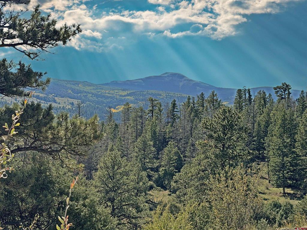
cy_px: 115
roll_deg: -2.3
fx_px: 647
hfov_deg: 26.7
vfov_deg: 20.2
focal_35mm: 73
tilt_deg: +2.2
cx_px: 154
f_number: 1.78
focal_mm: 6.76
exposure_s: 1/8772
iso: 80
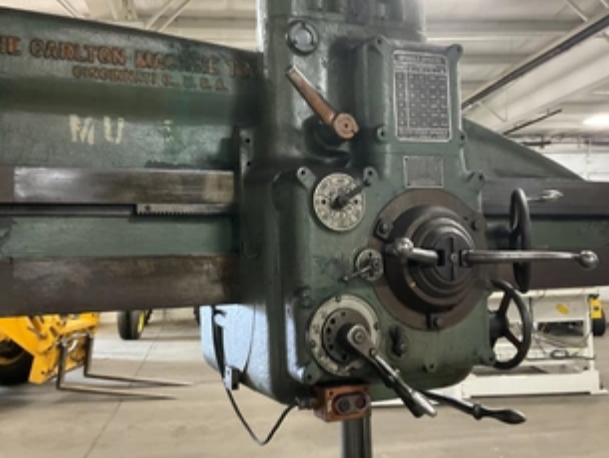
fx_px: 669
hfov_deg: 49.0
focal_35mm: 38
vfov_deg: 37.7
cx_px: 296
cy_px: 210
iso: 250
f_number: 1.8
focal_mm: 3
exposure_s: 1/40
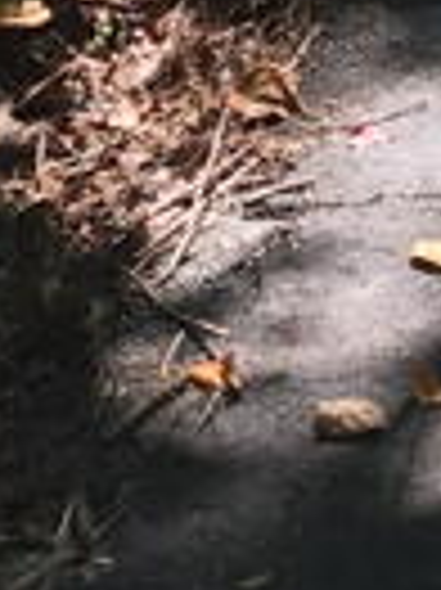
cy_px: -1099
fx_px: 3777
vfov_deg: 7.9
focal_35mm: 222
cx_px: 1269
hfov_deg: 6.2
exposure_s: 1/60
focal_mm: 4.15
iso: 32
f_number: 2.2
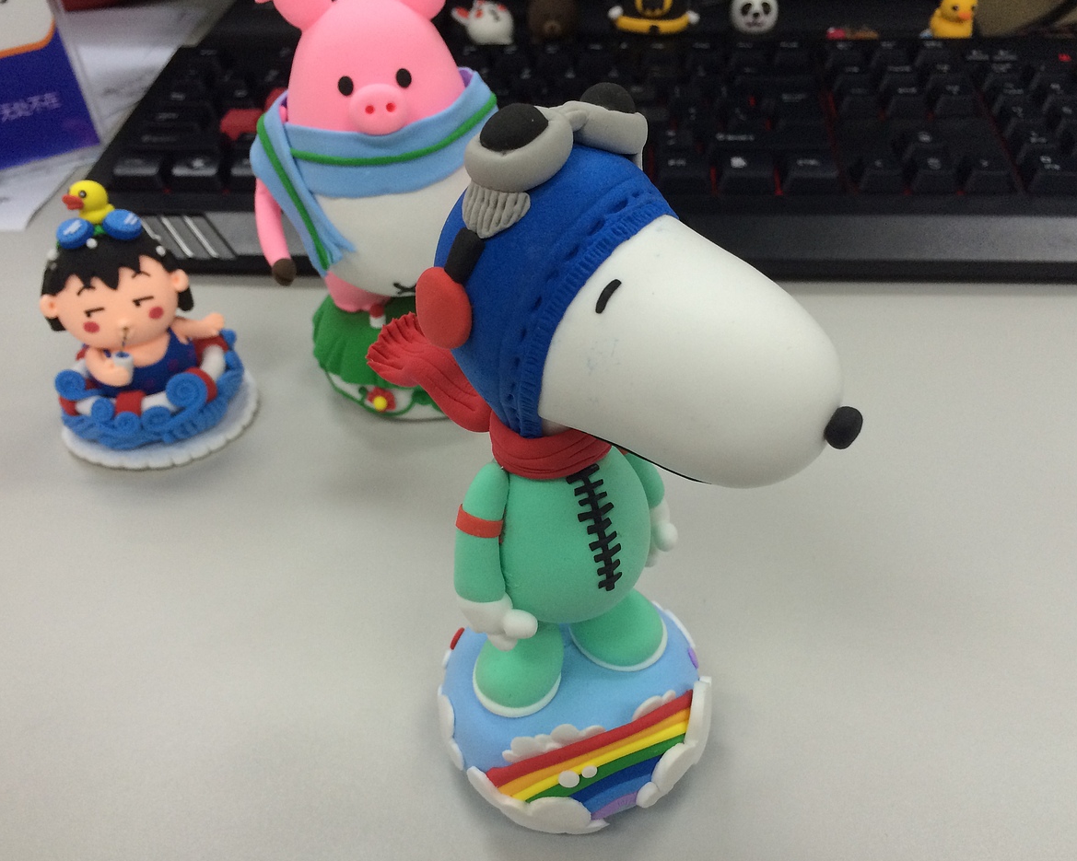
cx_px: 530
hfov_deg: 57.2
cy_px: 440
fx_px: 988
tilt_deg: -40.6
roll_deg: +1.7
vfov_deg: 47.1
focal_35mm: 31
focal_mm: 4.15
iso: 80
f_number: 2.2
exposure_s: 1/33
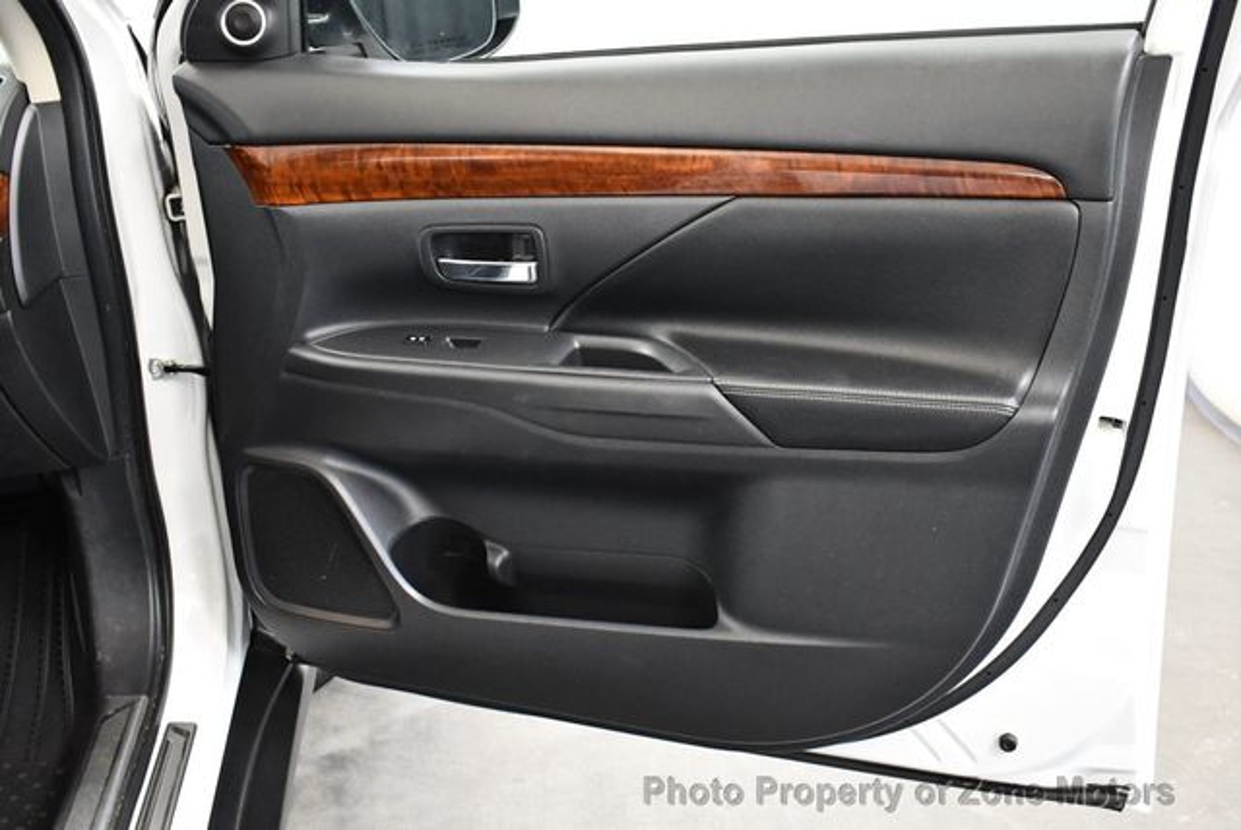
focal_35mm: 36
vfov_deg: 36.9
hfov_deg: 53.1
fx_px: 1242
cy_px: 415
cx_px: 620
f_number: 3.5
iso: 3200
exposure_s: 1/80
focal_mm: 18
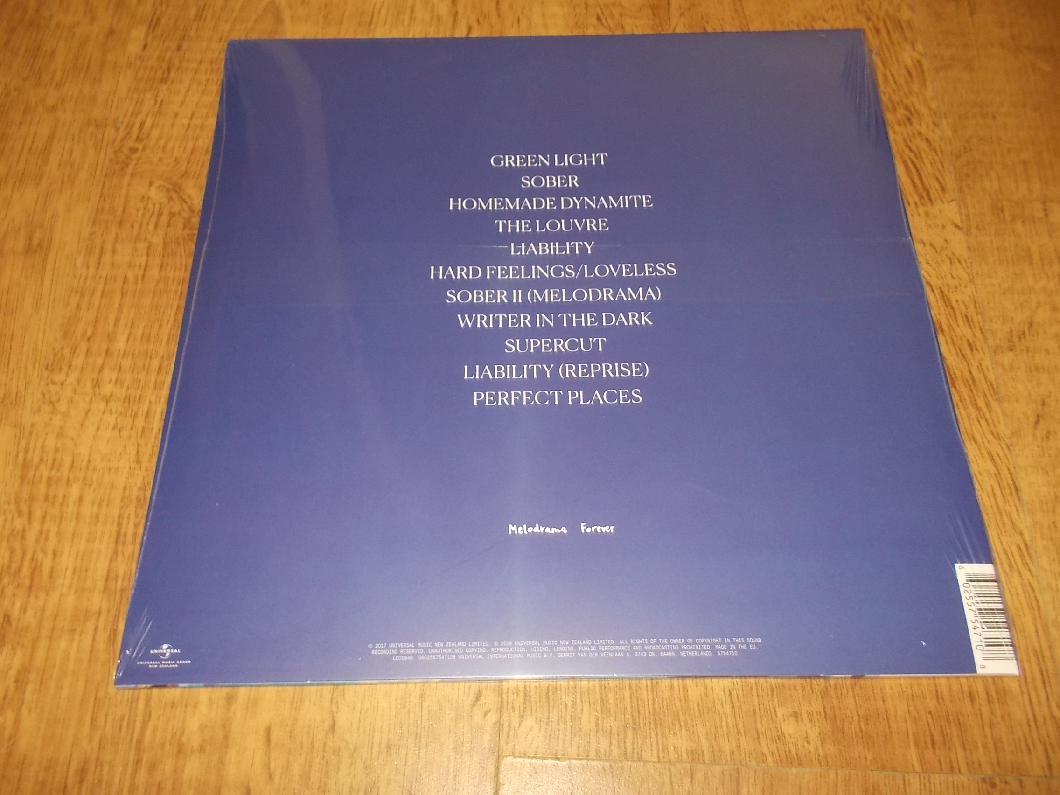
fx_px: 888
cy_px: 398
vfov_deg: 48.2
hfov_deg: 61.7
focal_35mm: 29
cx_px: 530
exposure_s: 1/30
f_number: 3.3
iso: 200
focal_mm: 4.1
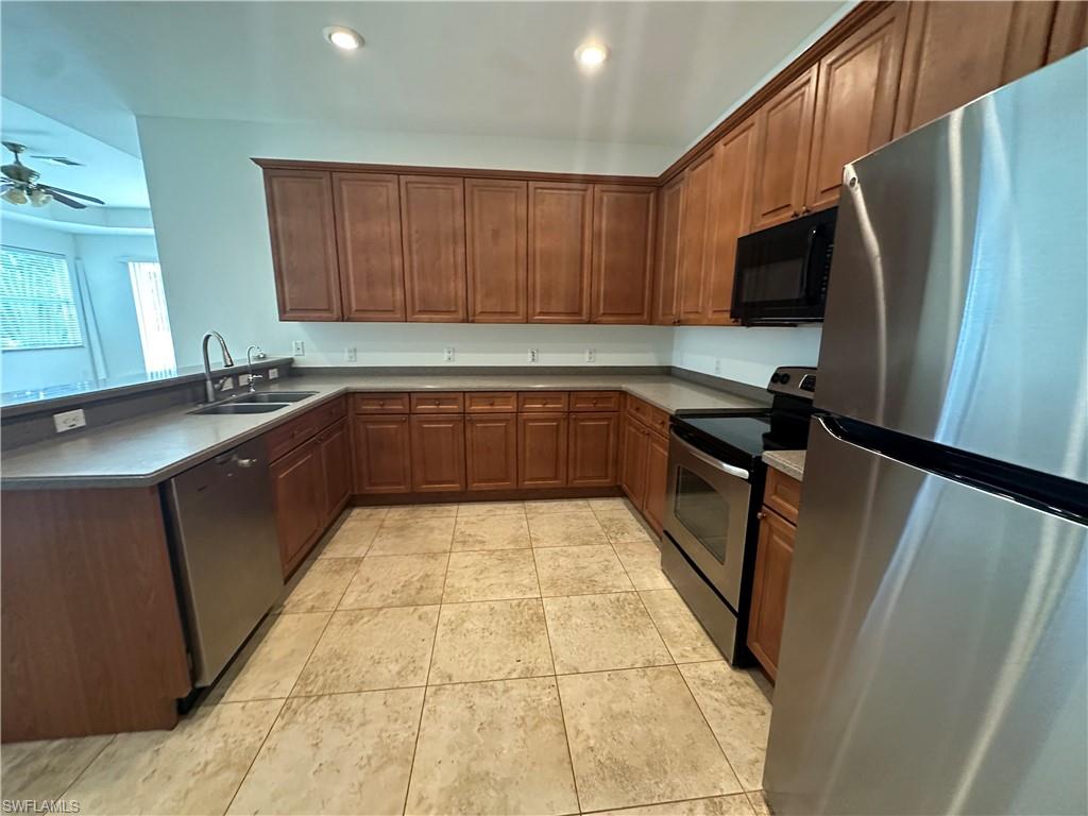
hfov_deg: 102.1
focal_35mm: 14
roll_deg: -1.1
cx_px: 544
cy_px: 408
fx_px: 440
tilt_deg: -9.5
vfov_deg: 85.7
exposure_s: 1/60
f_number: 2.2
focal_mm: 2.22
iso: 500
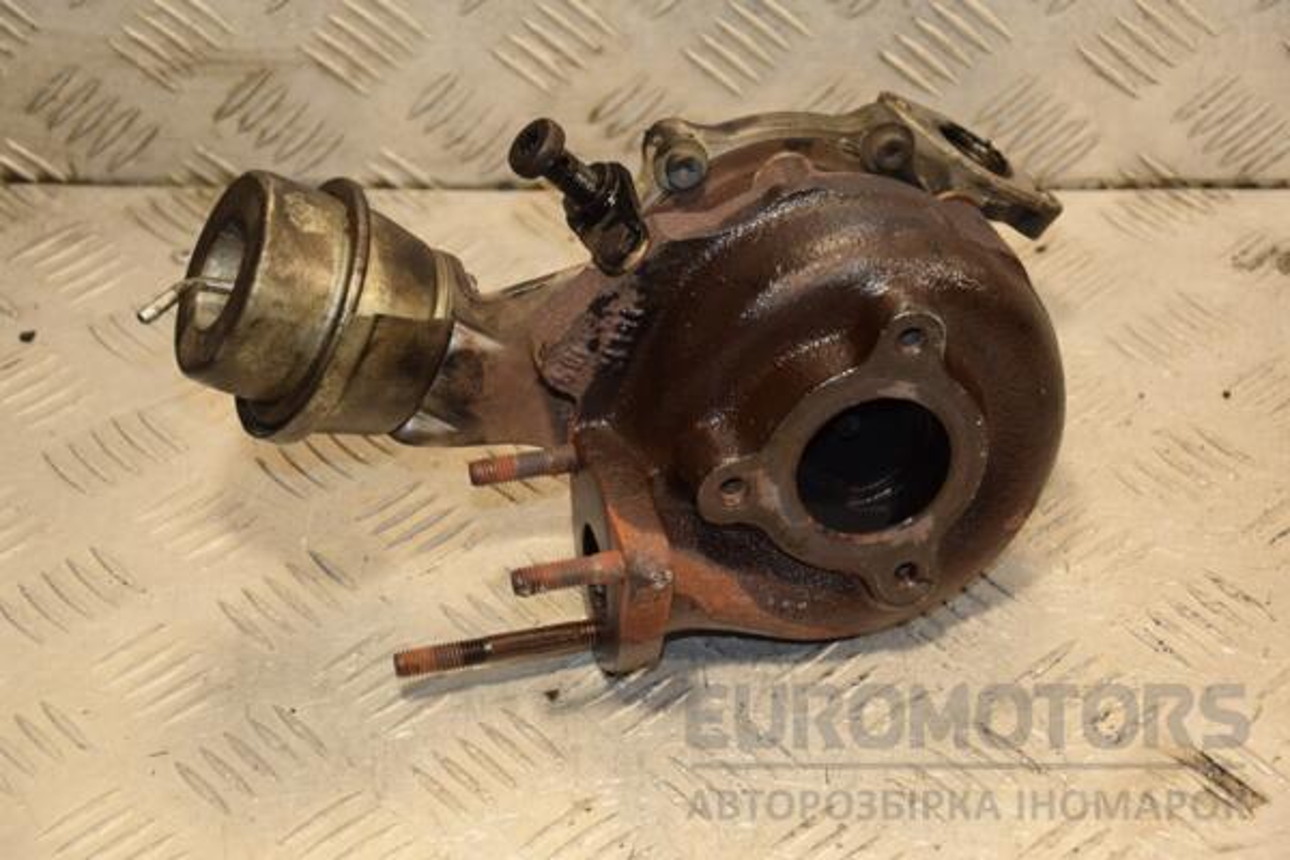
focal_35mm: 87
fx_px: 3117
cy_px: 430
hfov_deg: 23.4
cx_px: 645
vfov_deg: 15.7
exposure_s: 1/125
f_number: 5
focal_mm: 58
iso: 800
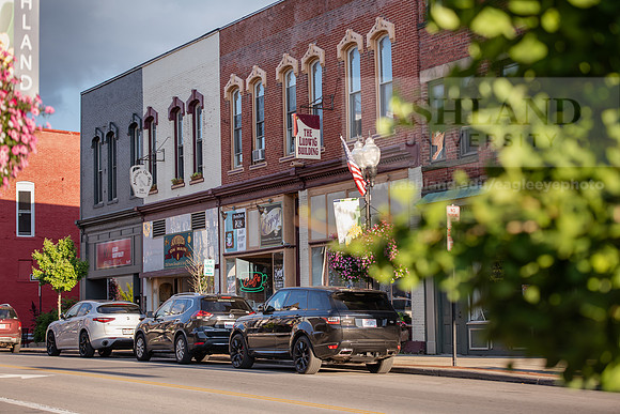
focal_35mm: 80
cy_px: 207
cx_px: 310
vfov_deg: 17.1
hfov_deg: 25.4
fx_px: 1378
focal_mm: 80
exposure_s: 1/200
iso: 50
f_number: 3.5
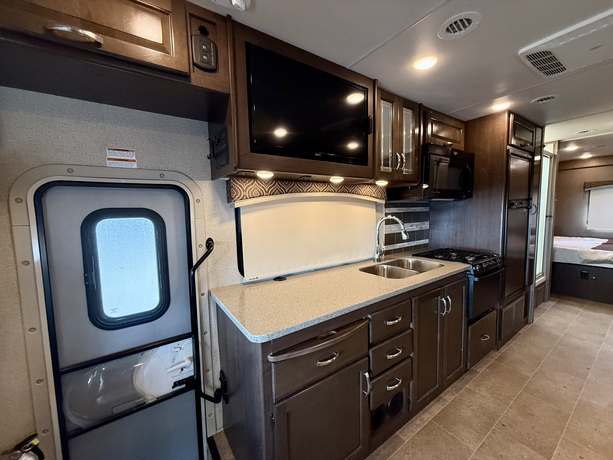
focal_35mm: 14
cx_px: 306
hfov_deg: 102.1
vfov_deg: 85.7
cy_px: 230
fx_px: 248
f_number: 2.2
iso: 320
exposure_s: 1/99
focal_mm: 2.22
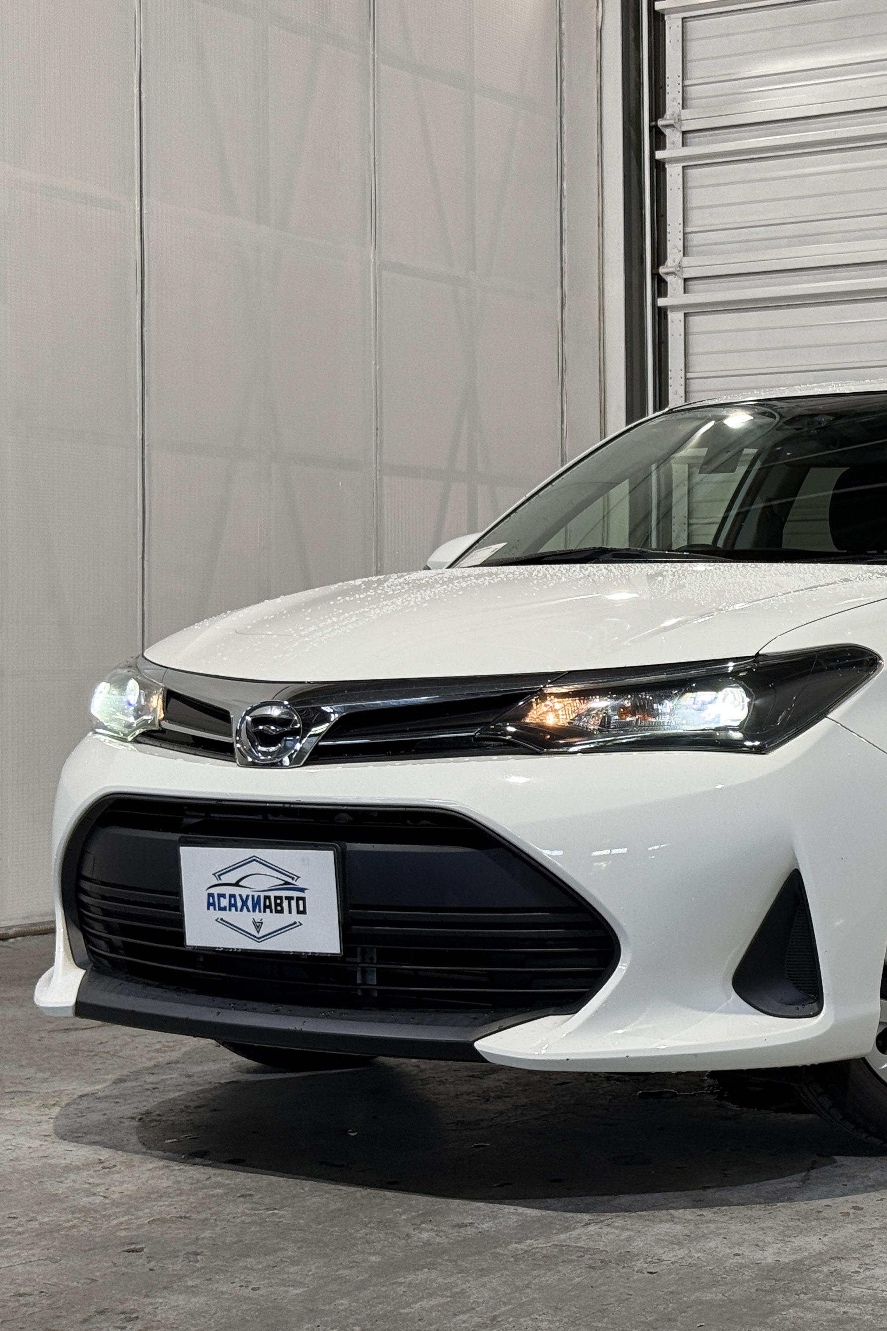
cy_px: 667
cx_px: 793
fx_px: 2476
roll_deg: -0.3
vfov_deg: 30.1
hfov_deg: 19.9
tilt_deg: -0.4
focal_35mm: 67
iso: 64
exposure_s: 1/60
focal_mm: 6.76
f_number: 1.78
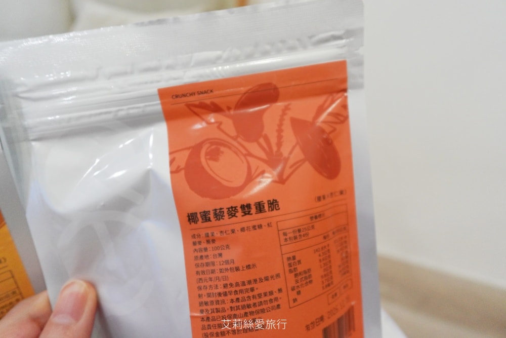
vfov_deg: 67.4
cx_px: 253
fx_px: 253
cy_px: 169
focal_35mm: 18
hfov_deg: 90.0
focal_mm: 6.9
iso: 400
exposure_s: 1/200
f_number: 1.8
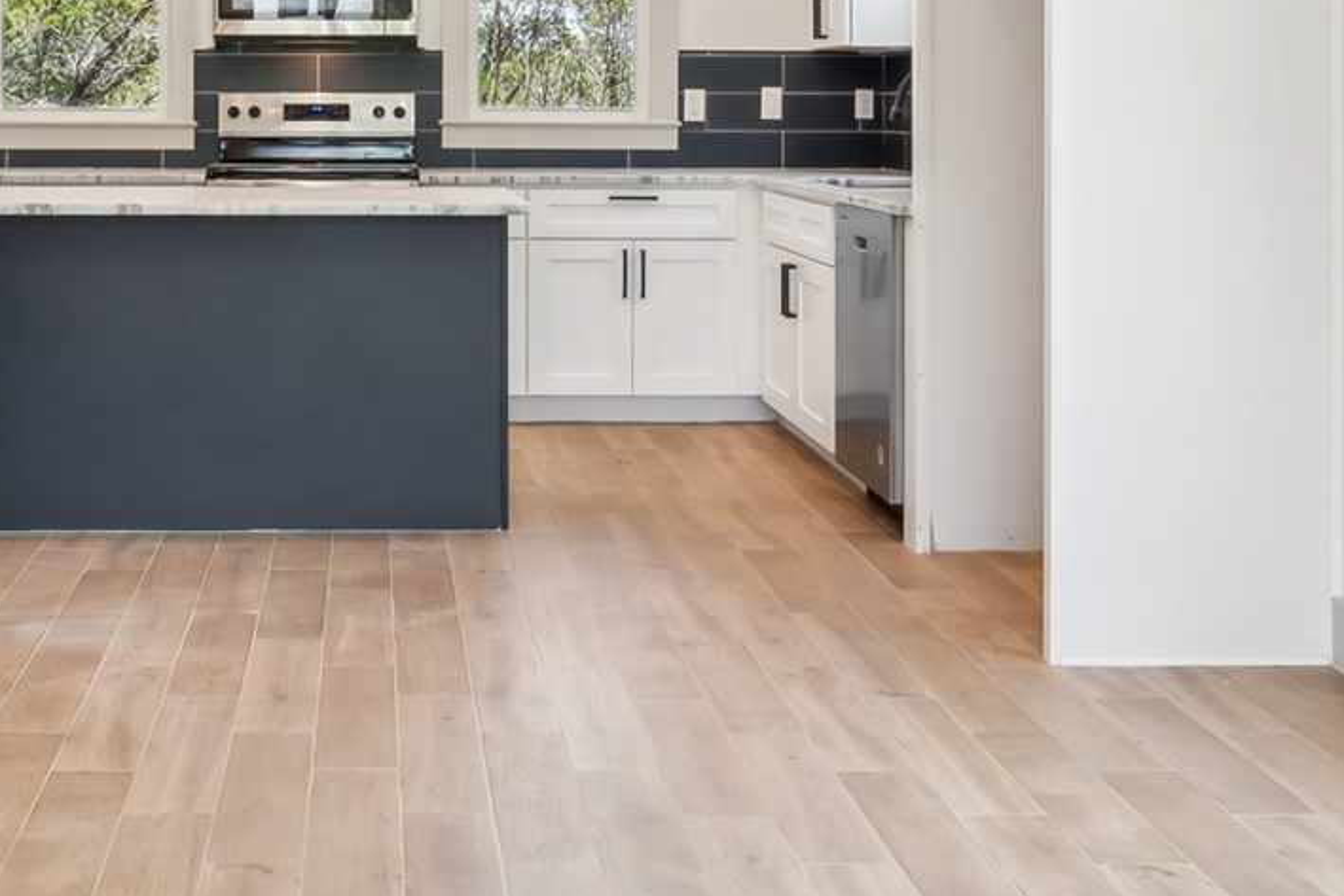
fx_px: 1830
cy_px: 63
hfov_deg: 39.7
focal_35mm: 49
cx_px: 406
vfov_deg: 26.5
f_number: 9
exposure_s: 1/50
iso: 250
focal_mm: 16
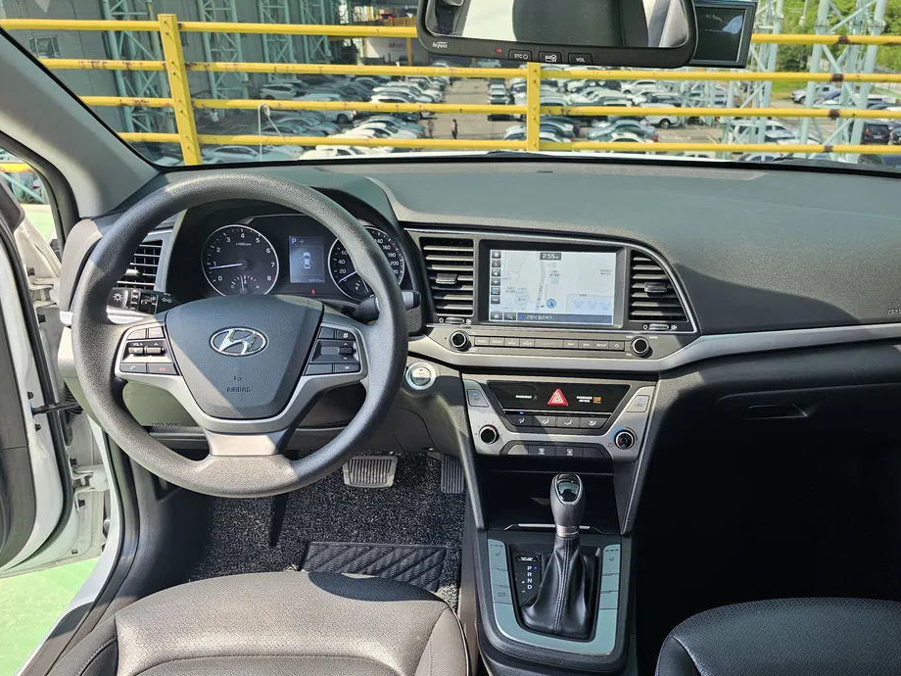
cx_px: 544
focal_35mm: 30
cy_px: 400
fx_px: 781
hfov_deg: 59.4
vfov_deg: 46.6
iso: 80
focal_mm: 6.3
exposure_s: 1/359
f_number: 1.7
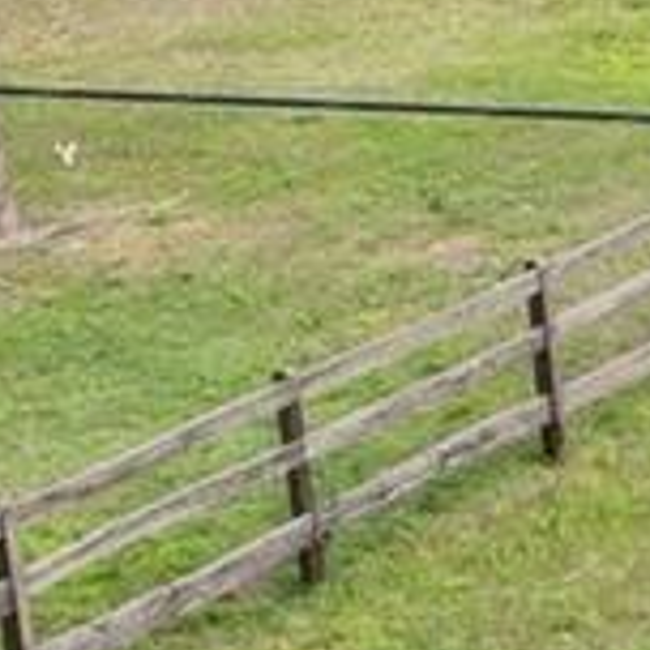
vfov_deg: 8.8
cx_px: 1522
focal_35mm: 197
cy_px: 603
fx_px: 4185
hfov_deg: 8.2
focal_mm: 8.4
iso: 150
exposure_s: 1/800
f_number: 2.8
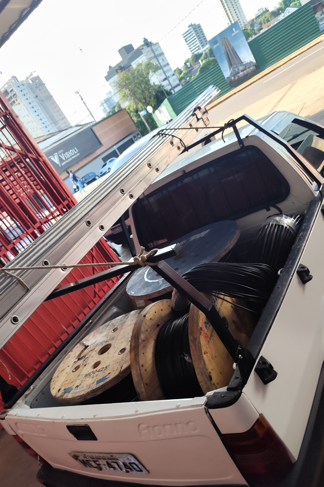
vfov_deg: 65.1
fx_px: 378
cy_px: 281
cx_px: 187
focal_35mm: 28
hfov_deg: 46.3
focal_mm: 6.14
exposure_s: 1/164
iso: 50
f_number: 1.65
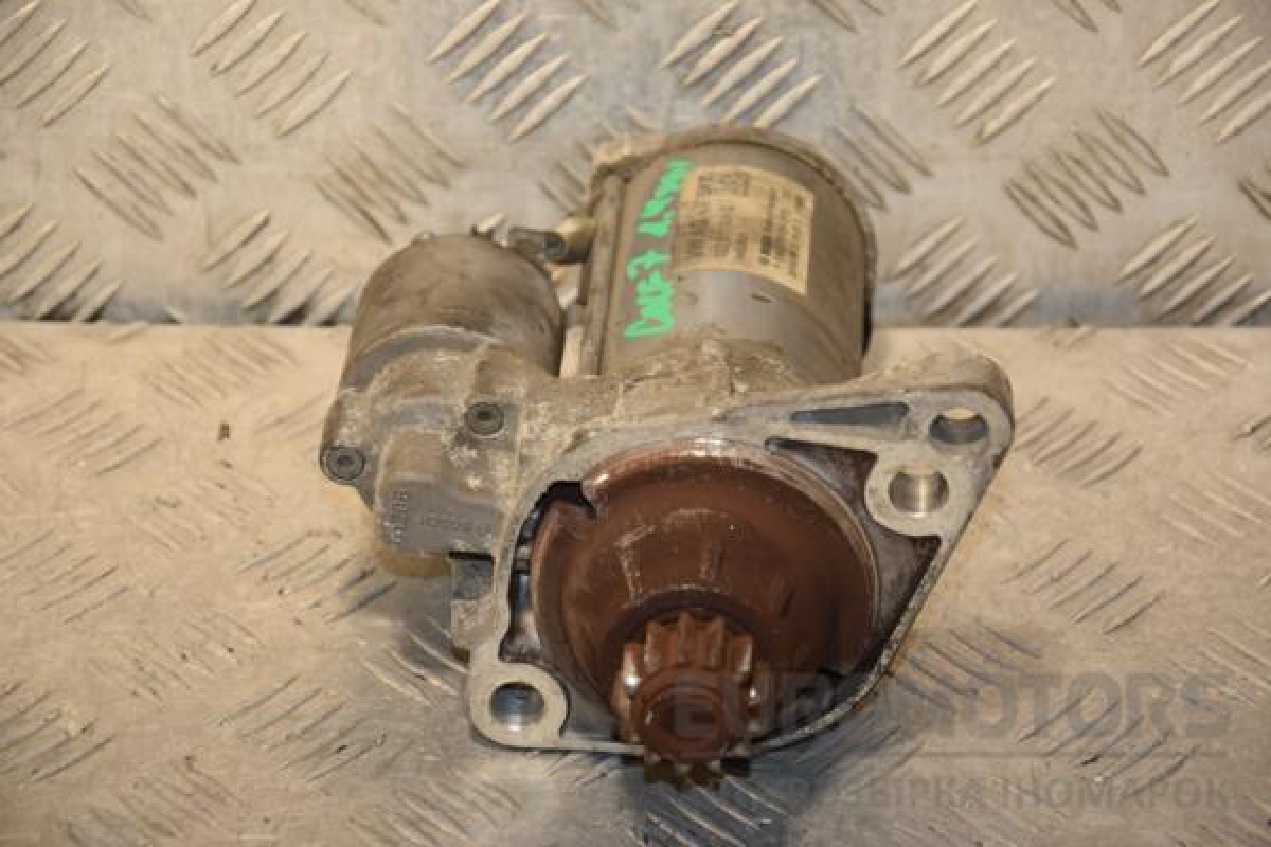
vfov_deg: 10.2
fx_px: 4766
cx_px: 636
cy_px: 424
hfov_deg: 15.2
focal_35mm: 135
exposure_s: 1/200
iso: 800
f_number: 5.6
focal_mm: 90
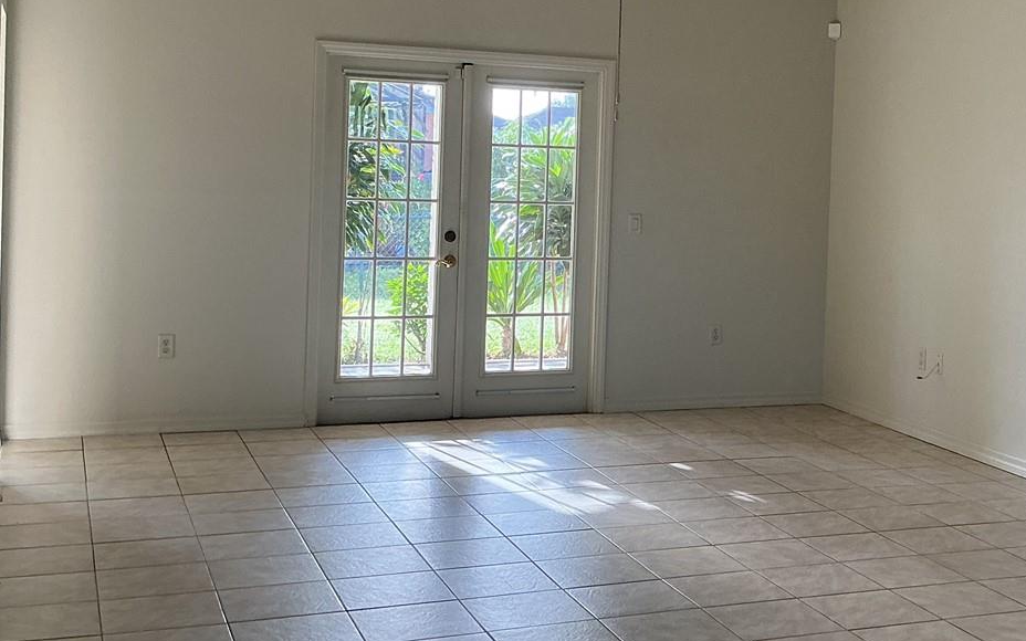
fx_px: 1482
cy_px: 197
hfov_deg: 37.3
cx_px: 760
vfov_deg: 24.3
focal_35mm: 53
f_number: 1.8
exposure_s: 1/120
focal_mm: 3
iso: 50
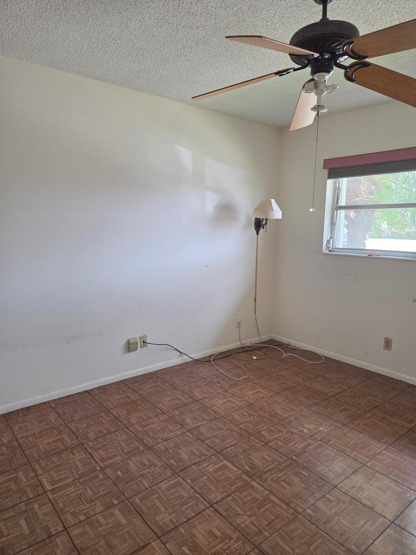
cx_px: 208
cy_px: 278
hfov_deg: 58.9
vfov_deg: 73.9
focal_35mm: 23
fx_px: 369
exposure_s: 1/180
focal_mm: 5.4
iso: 160
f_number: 1.8
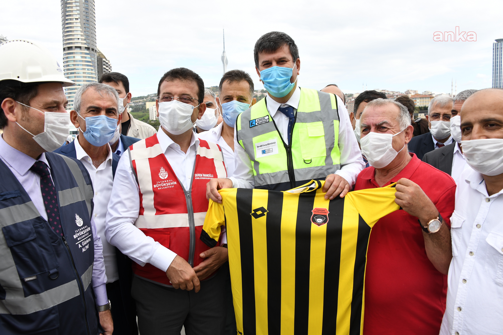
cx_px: 252
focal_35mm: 28
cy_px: 168
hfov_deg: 65.5
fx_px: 391
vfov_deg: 46.4
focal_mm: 28
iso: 400
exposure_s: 1/320
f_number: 9
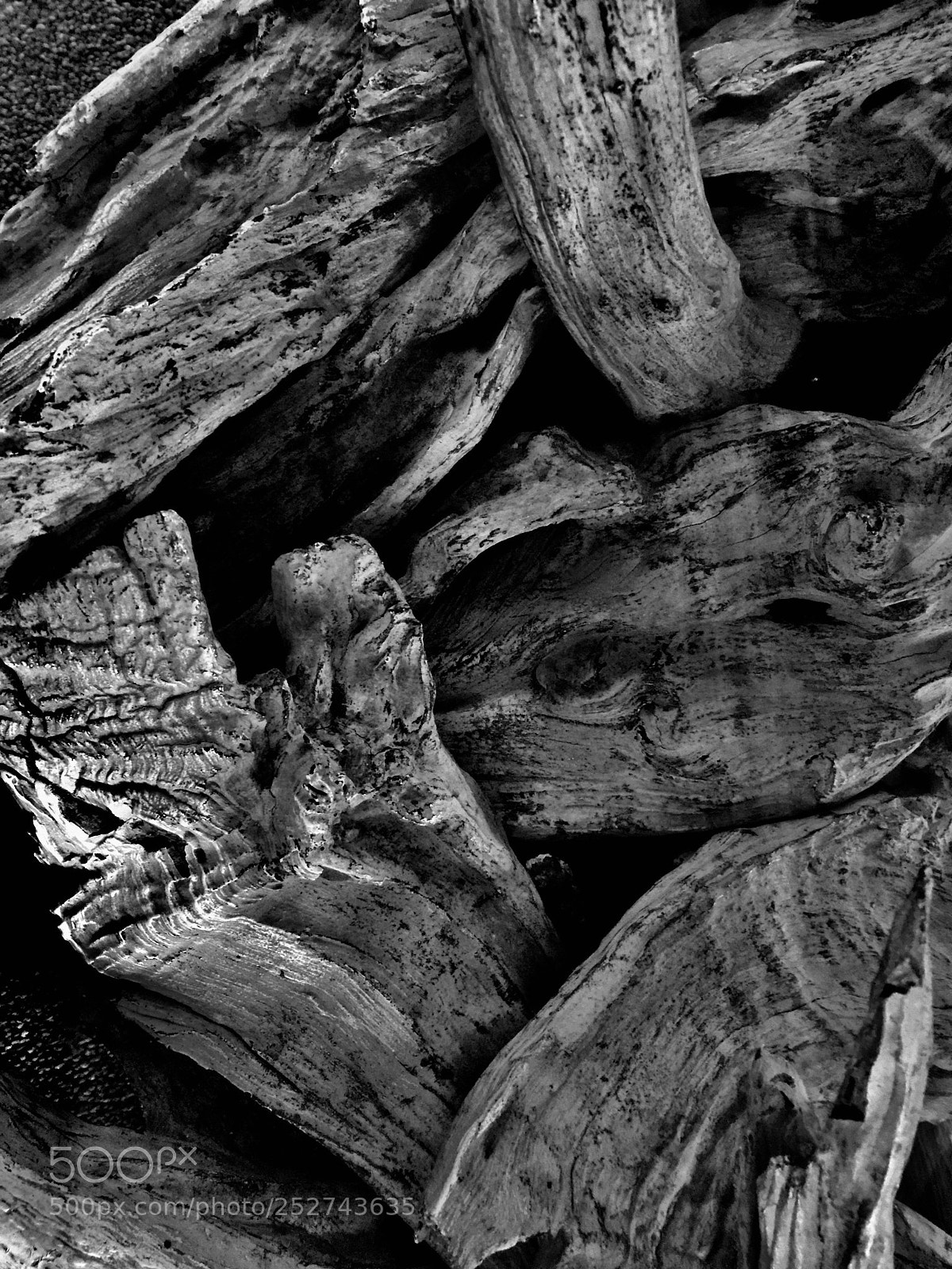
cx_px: 476
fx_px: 1063
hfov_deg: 48.2
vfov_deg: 61.7
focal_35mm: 29
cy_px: 634
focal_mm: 4.15
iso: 64
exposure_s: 1/4
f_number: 2.2
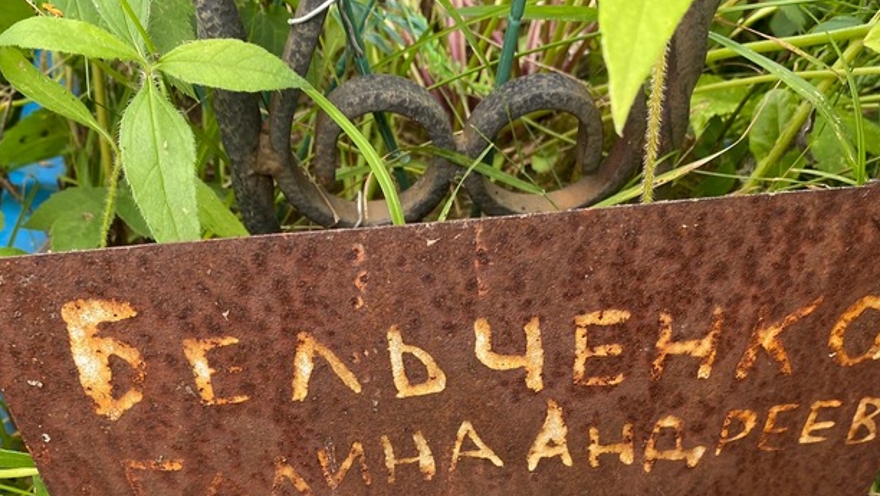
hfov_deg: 54.0
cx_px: 466
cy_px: 403
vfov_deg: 31.2
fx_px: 864
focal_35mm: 37
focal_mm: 4.25
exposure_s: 1/122
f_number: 1.8
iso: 50
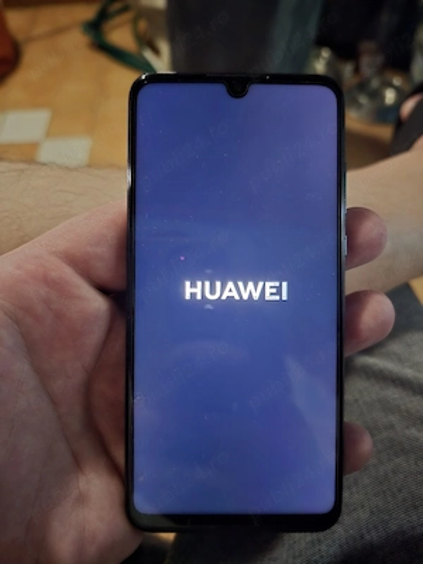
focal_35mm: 23
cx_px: 212
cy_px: 282
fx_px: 375
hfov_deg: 58.9
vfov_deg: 73.9
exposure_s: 1/24
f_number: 1.7
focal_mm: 6.3
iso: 2500
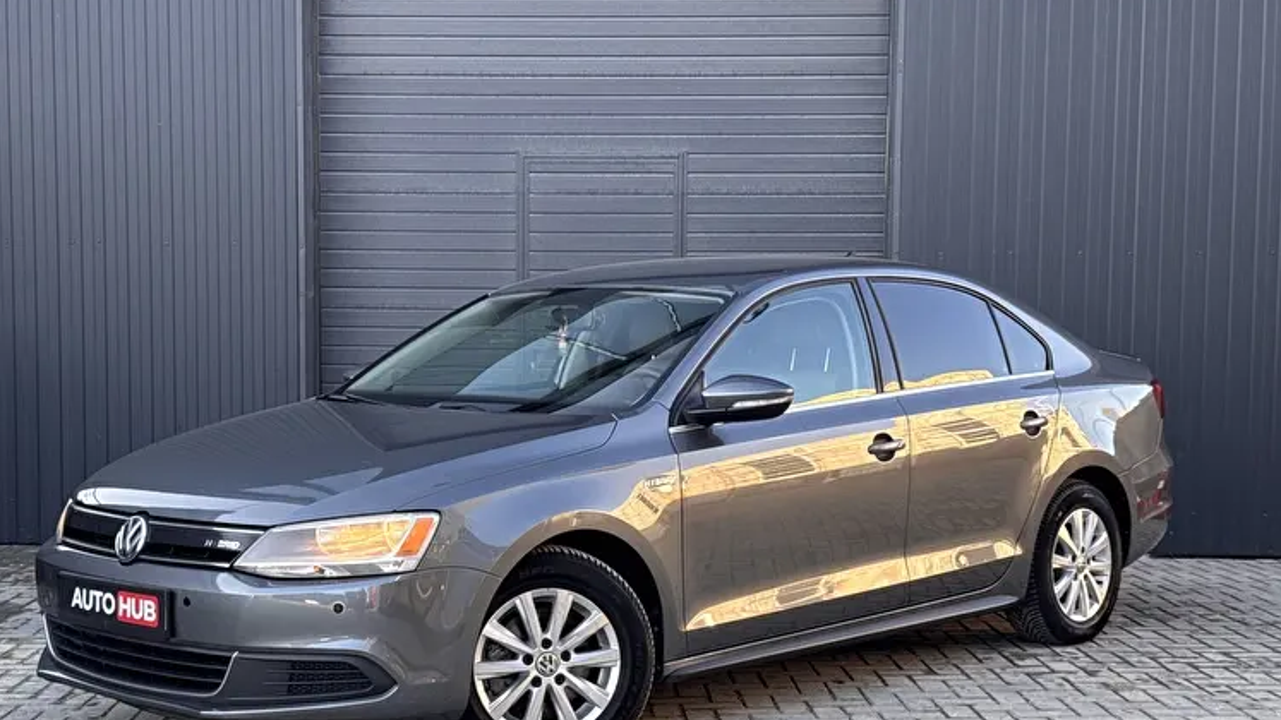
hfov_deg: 37.2
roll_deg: -0.4
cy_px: 477
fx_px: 1902
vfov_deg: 21.4
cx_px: 602
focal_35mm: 56
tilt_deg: -5.0
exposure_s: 1/232
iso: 64
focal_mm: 6.76
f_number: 1.78
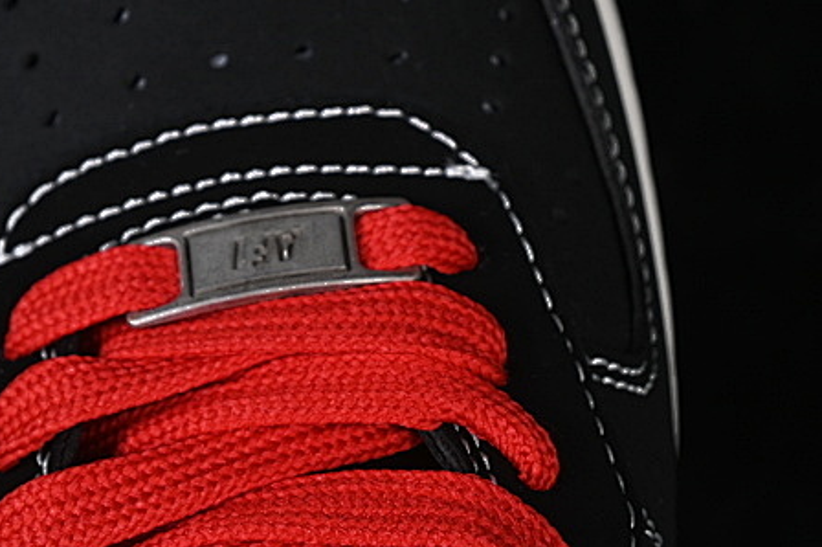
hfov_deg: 11.3
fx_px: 4130
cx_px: 229
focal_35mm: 181
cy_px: 114
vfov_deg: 7.6
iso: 160
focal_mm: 50
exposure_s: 1/50
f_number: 6.3
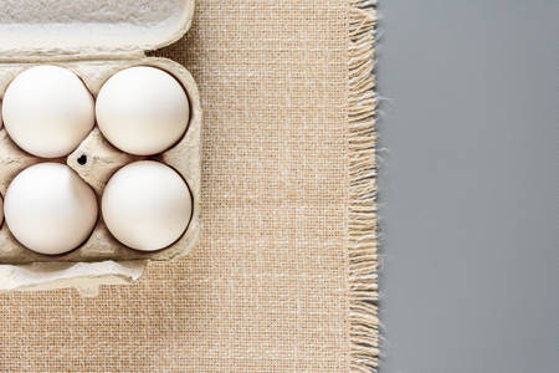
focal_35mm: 78
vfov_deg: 17.5
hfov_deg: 26.0
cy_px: 186
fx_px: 1211
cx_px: 280
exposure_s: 1/60
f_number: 7.1
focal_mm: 52
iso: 500
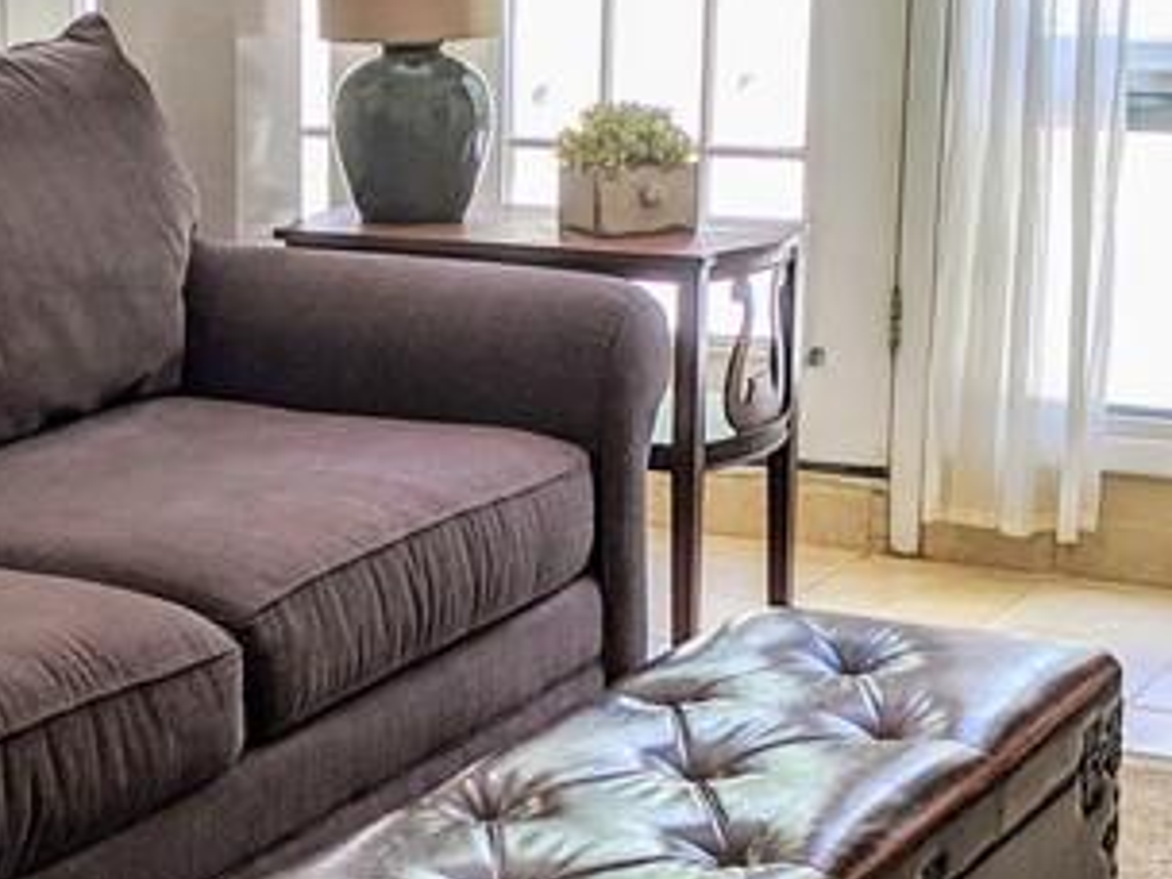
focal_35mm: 91
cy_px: 470
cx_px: 162
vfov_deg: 16.2
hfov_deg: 21.2
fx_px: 3081
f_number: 1.8
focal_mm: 4.44
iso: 52
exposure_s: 1/335
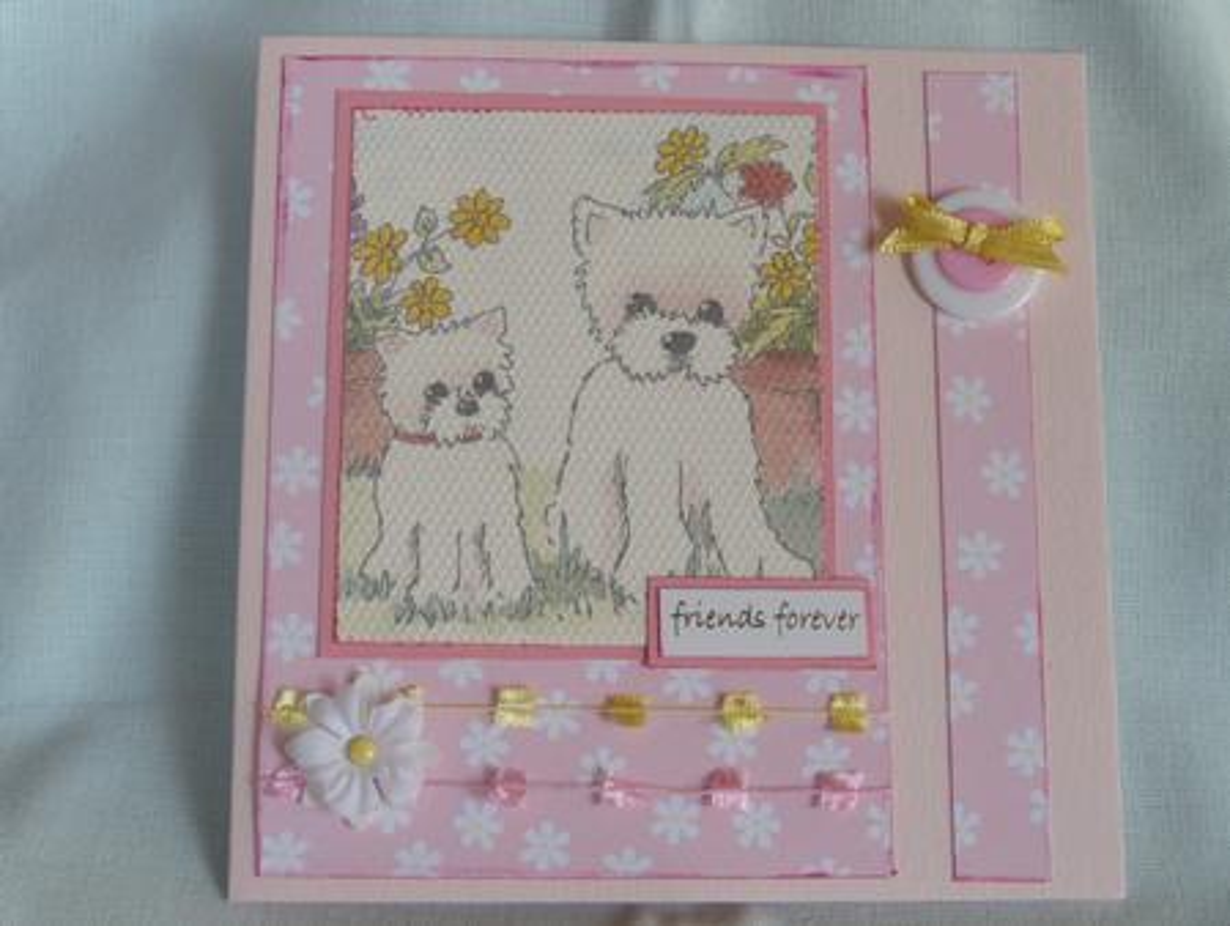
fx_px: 1779
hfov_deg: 38.1
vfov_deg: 29.2
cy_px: 463
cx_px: 615
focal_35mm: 50
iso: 200
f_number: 3.8
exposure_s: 1/60
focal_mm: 8.8
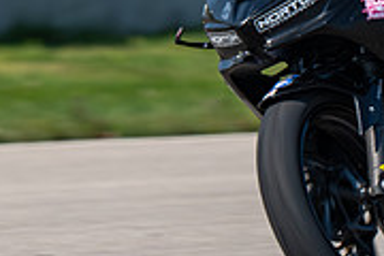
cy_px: -14
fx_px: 20585
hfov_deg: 1.1
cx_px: 305
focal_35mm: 1930
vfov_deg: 0.7
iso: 110
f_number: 11
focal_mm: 600
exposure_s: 1/250
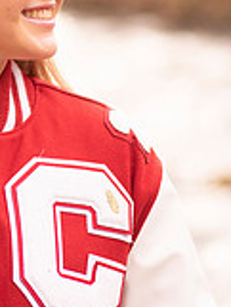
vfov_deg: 6.7
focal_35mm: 294
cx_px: -63
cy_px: 92
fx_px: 2612
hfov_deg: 5.0
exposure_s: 1/800
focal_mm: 85
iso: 100
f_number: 1.8
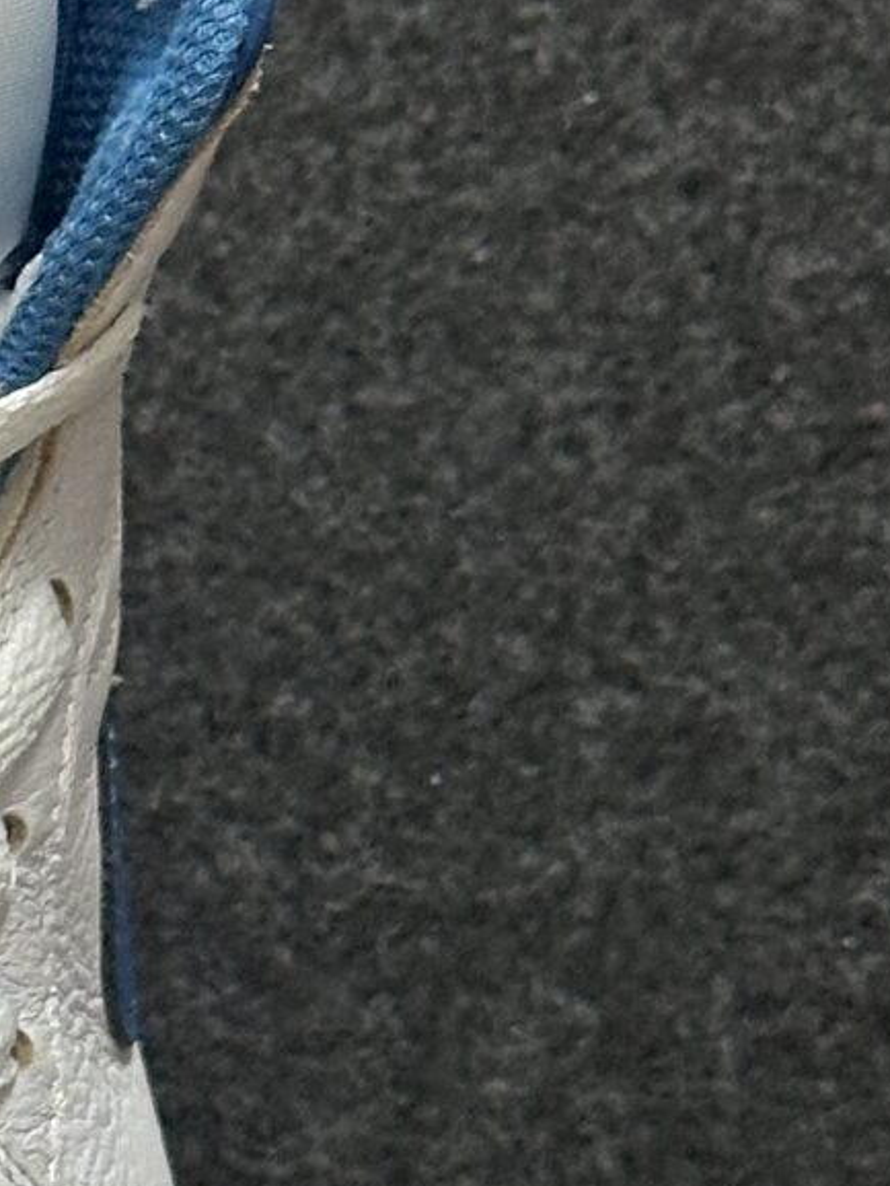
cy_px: 1118
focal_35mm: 213
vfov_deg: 9.2
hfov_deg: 6.7
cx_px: -1022
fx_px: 7299
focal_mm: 6.86
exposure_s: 1/60
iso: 250
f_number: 1.78
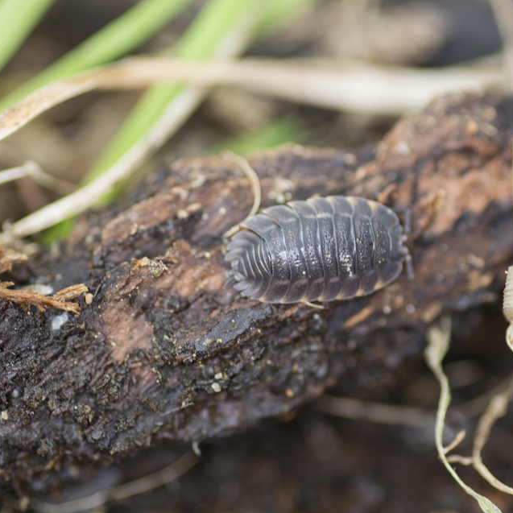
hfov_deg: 10.1
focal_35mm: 173
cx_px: 356
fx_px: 2901
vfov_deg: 10.1
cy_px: 257
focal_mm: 90
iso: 125
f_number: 5
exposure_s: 1/80
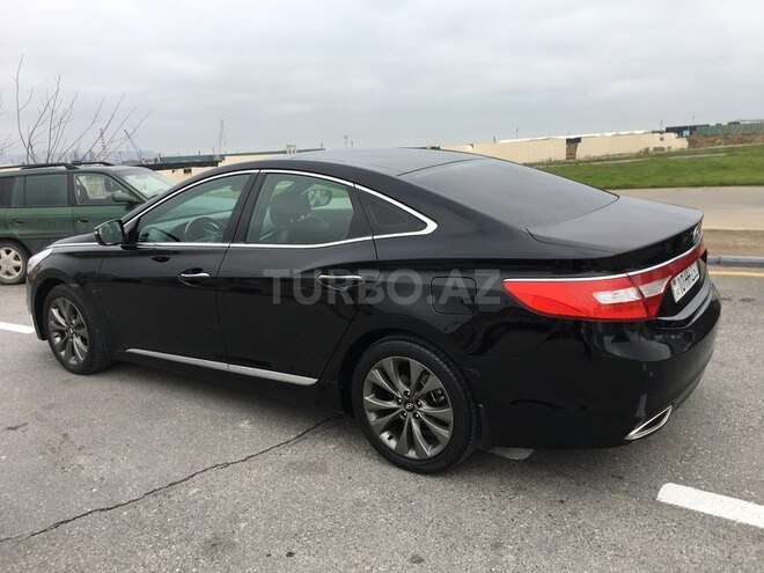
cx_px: 382
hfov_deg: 61.7
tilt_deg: -11.5
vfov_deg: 48.2
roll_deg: +2.5
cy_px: 286
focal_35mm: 29
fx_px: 640
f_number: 2.2
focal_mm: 4.15
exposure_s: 1/496
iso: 25
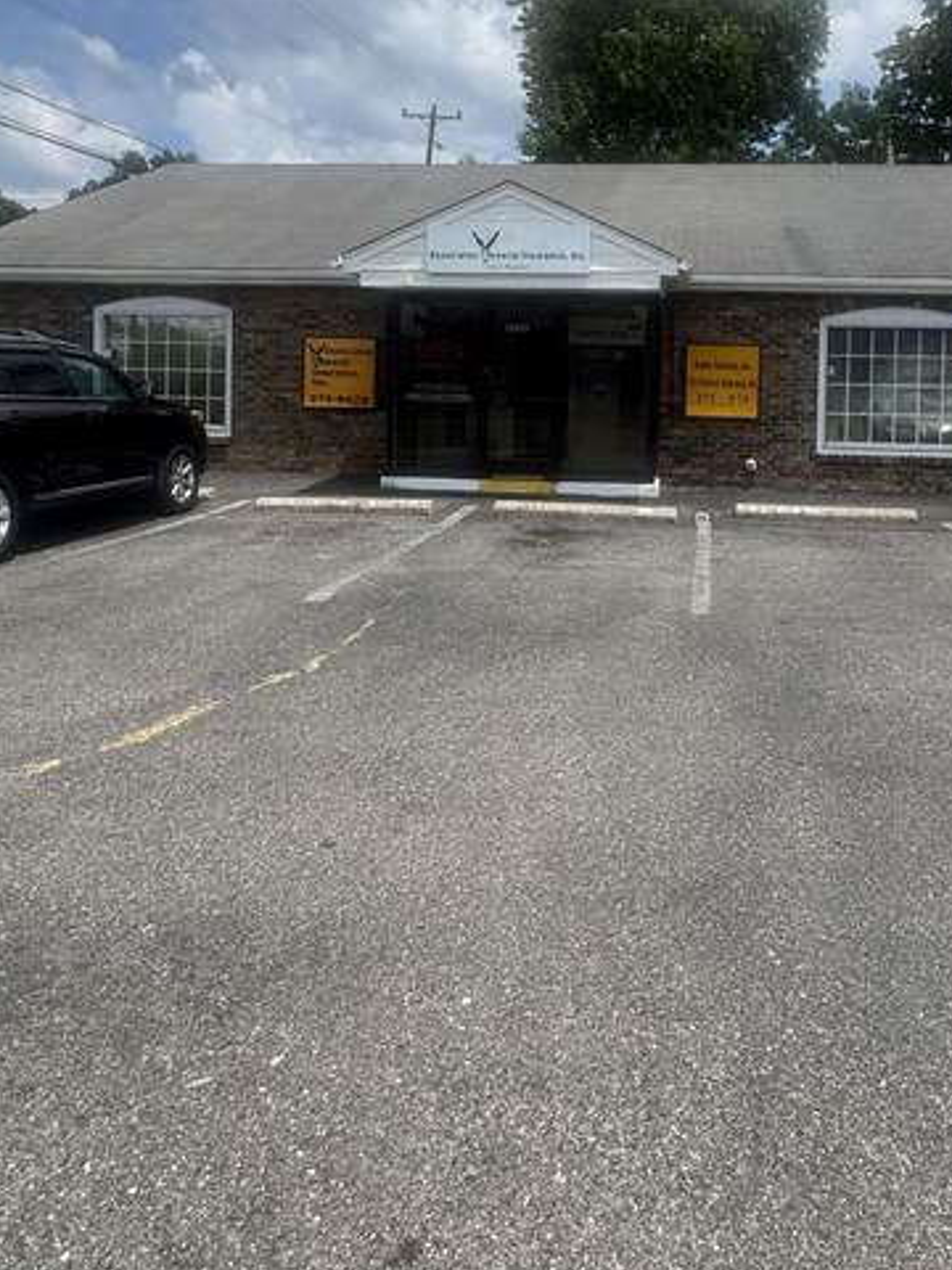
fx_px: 1027
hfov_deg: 49.3
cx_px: 590
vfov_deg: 61.8
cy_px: 415
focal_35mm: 28
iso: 50
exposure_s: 1/2770
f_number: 2.2
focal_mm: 2.22
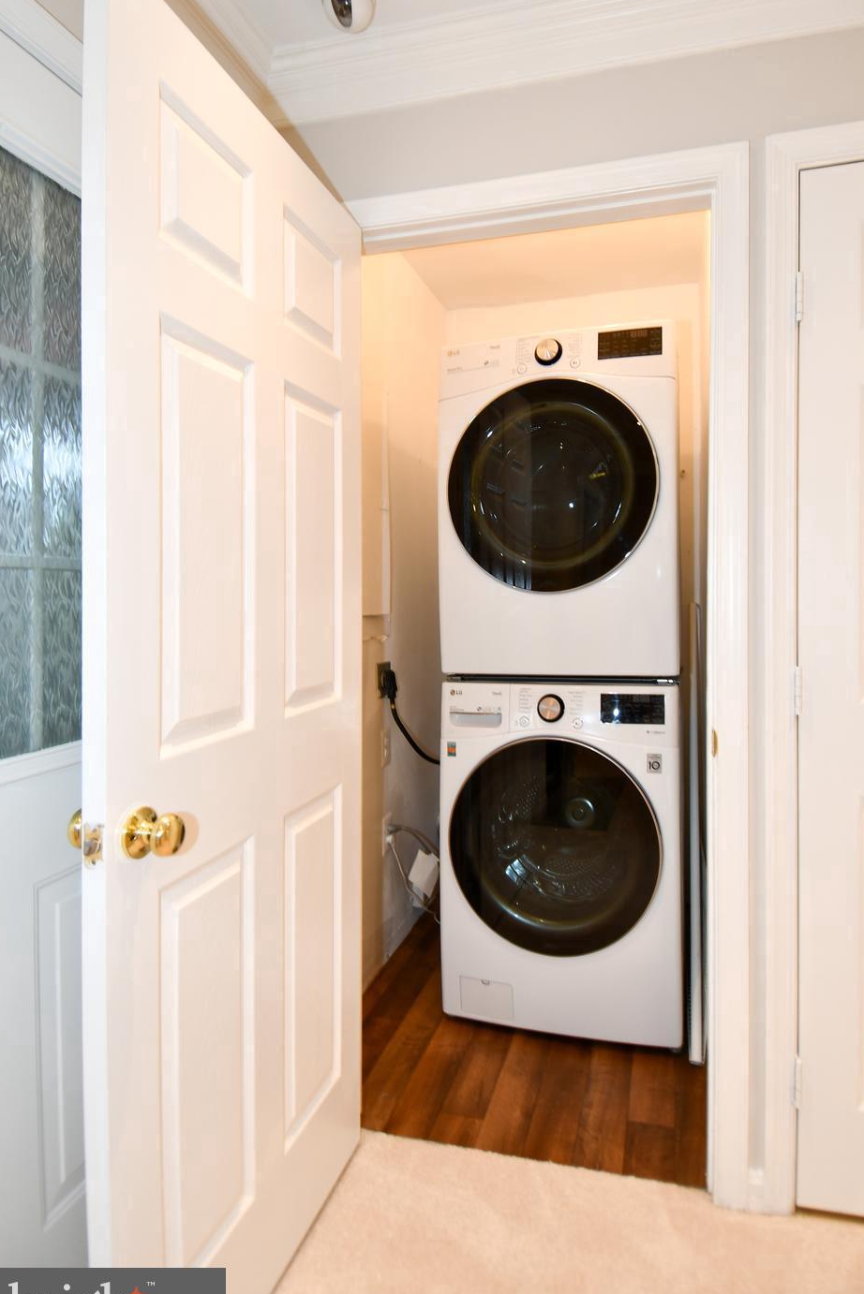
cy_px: 625
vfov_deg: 83.9
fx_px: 720
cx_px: 471
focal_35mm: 20
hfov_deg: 61.8
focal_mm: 12
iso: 360
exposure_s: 1/60
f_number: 4
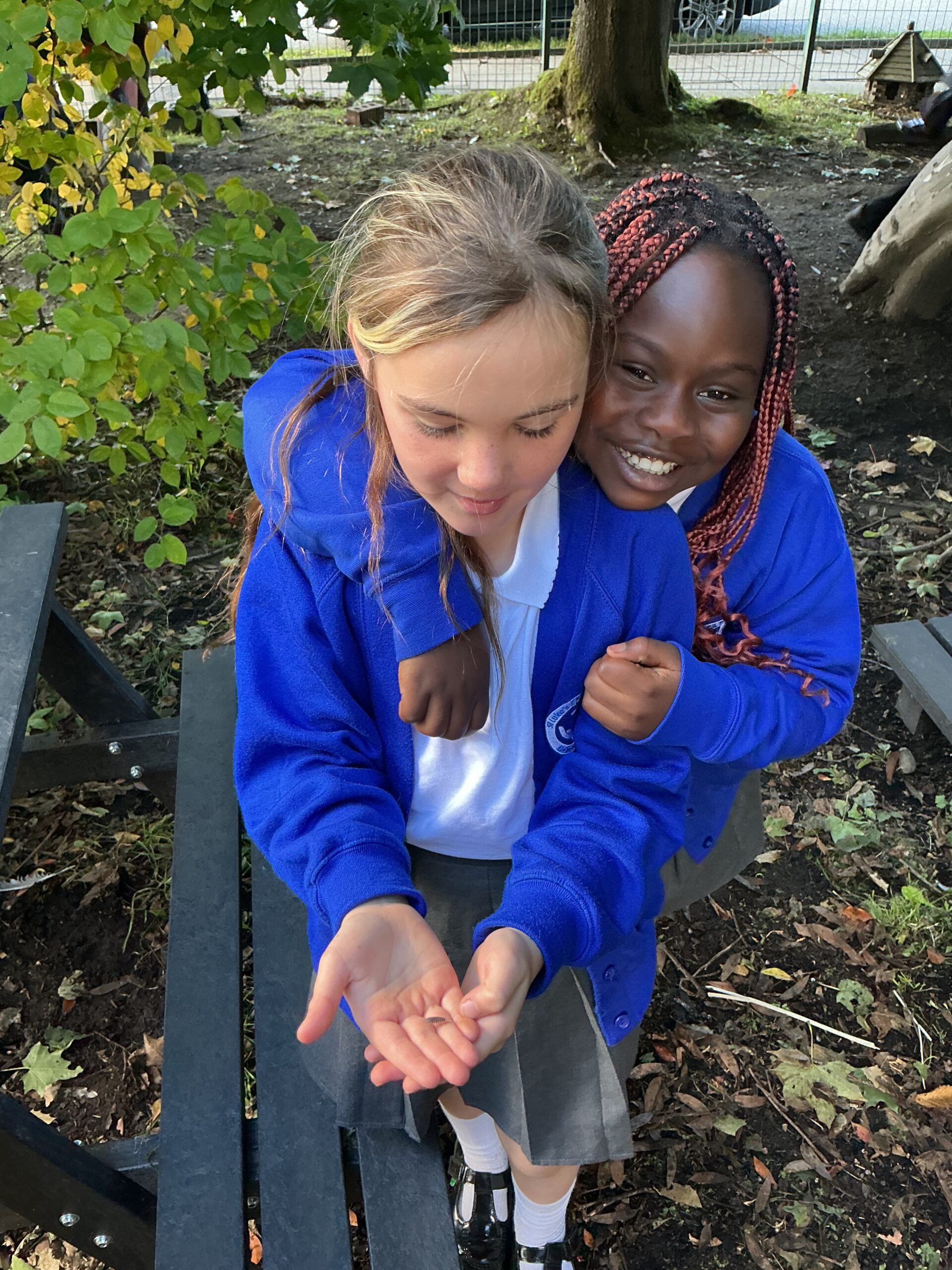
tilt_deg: -37.7
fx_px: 1063
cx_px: 476
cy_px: 635
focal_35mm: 29
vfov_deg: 61.7
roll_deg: +0.1
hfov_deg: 48.2
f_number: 1.8
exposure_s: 1/60
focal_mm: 3
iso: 80
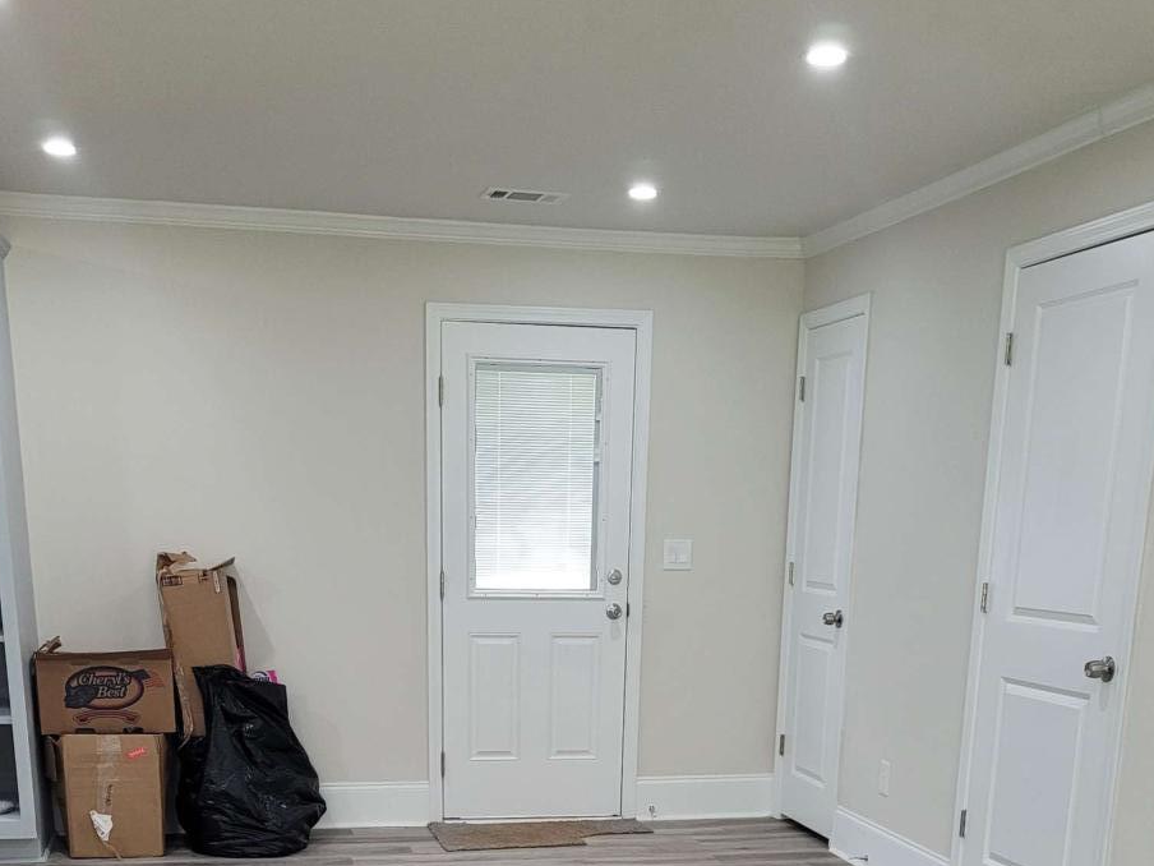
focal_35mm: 46
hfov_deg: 41.2
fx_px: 1534
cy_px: 972
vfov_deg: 28.4
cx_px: 582
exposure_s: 1/120
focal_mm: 5.4
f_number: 1.8
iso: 320
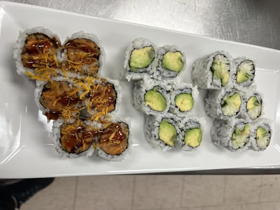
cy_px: 105
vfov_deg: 53.1
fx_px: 210
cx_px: 140
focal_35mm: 26
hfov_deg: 67.3
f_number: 1.6
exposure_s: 1/66
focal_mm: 5.1
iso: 50
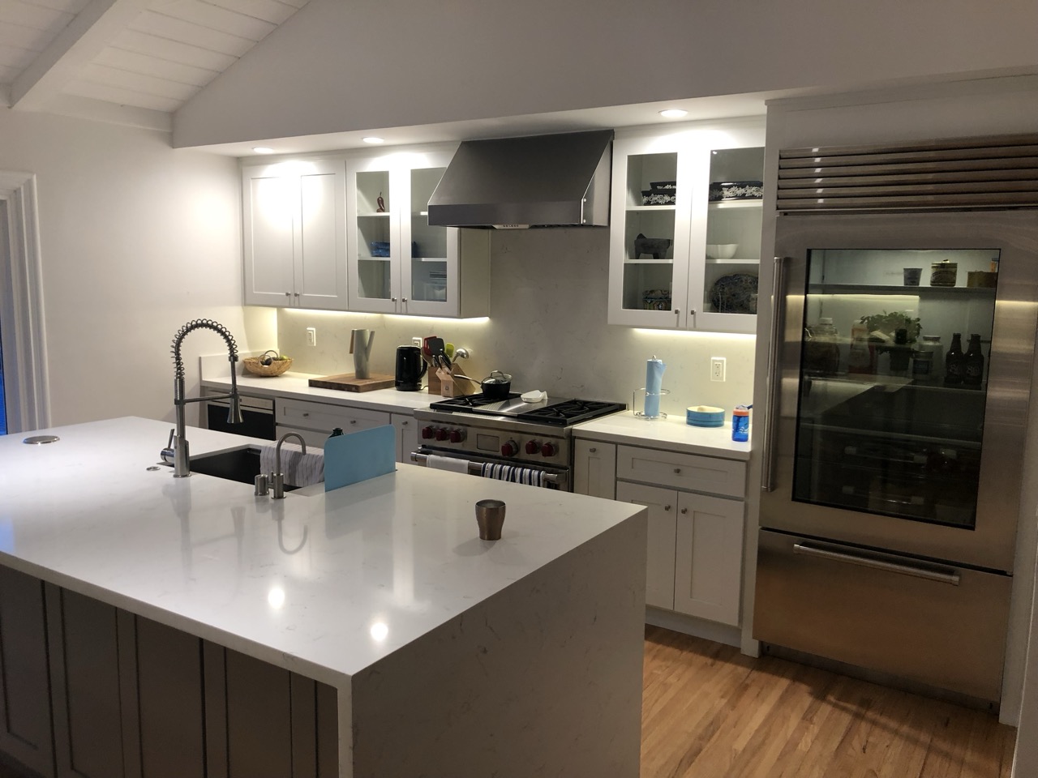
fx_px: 840
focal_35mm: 28
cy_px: 389
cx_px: 519
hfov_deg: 63.4
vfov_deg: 49.7
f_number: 1.8
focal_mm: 4
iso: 40
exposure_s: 1/24
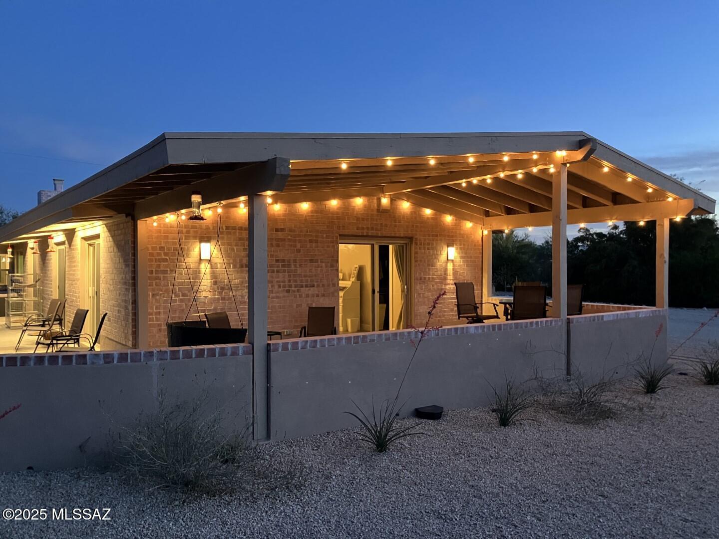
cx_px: 360
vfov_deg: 49.7
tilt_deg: -1.1
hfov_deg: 63.4
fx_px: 582
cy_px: 270
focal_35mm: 28
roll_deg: +0.6
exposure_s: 1/30
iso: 640
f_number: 1.8
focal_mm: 3.99
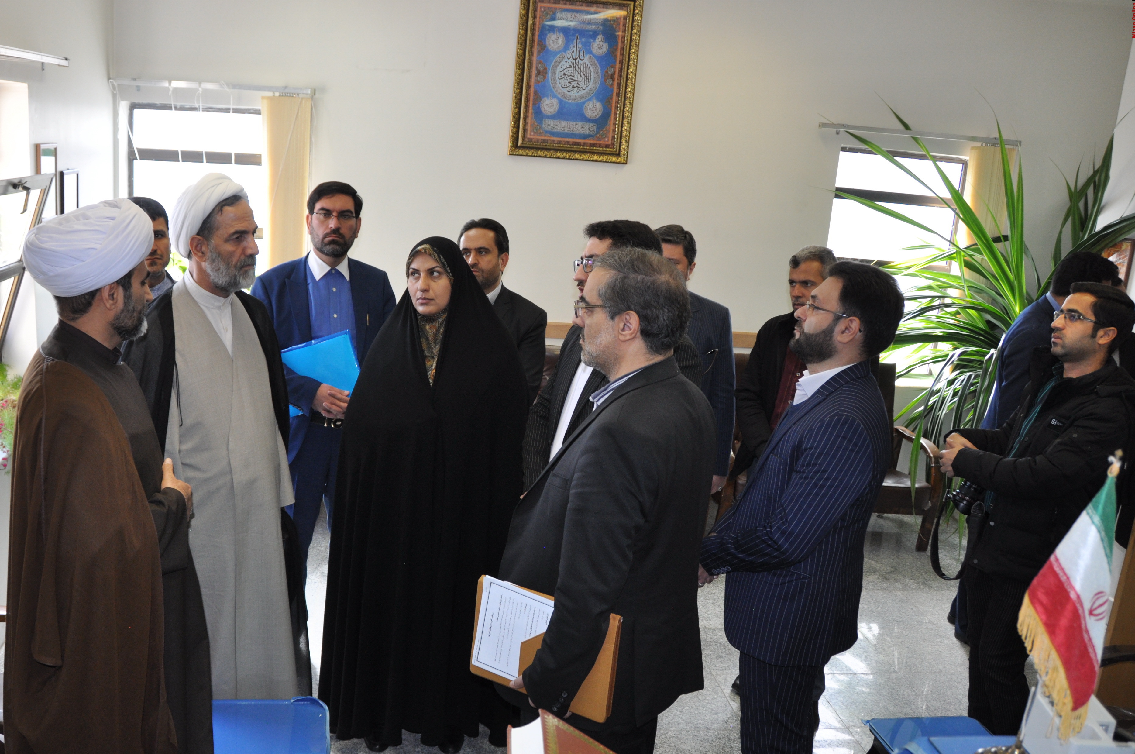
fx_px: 976
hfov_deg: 60.1
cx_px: 491
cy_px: 397
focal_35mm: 31
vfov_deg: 42.2
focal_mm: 18
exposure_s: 1/125
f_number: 3.5
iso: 500
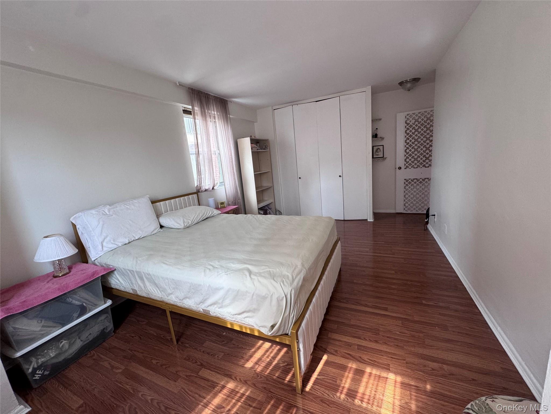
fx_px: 223
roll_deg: +5.9
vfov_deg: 85.7
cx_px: 276
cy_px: 207
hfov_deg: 102.1
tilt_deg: -12.4
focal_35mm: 14
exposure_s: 1/99
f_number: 2.2
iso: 160
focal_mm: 2.22
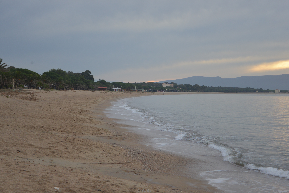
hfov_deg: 25.4
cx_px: 144
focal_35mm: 80
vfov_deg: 17.1
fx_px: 642
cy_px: 96
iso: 400
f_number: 5.6
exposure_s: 1/320
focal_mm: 80
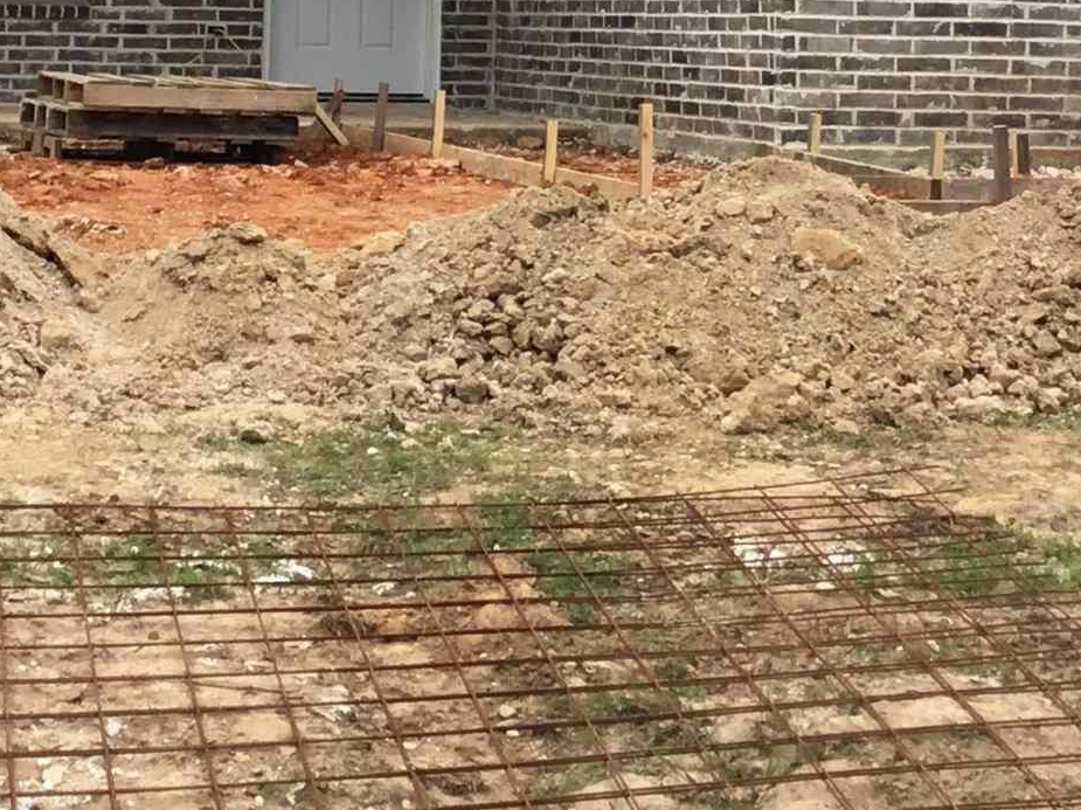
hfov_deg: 19.0
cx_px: 313
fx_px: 3215
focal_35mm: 103
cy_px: -285
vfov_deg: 13.7
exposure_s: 1/727
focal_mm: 3.3
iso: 25
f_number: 2.4
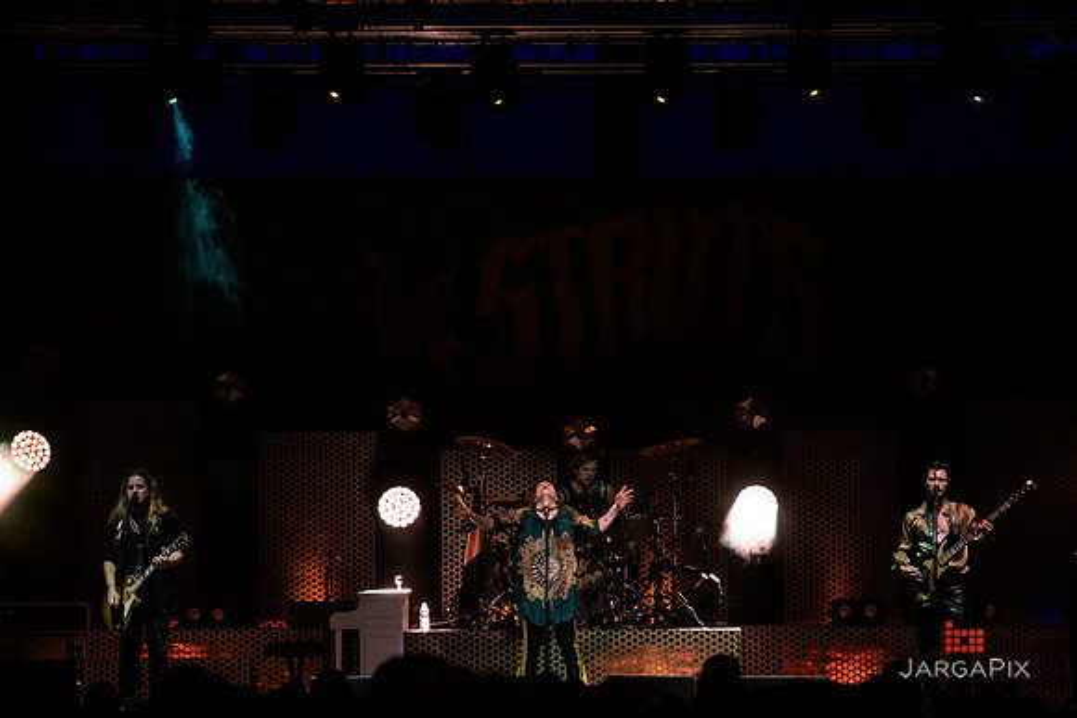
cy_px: 359
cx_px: 538
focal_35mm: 200
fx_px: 5984
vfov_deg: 6.9
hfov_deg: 10.3
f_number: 5
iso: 3200
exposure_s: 1/200
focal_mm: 200
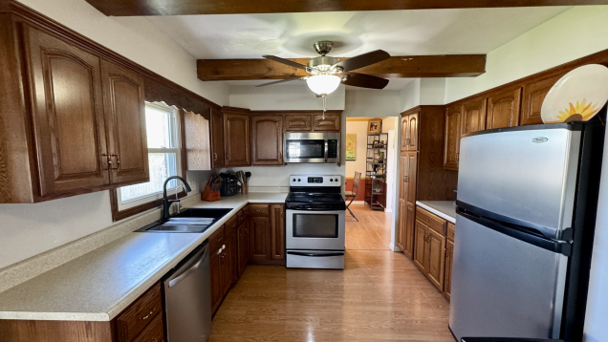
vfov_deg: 67.1
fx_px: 258
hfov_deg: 99.4
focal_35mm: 16
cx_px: 299
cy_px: 176
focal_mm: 2.22
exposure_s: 1/60
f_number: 2.2
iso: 640
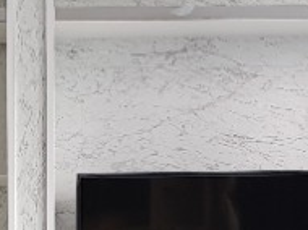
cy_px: 355
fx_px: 1217
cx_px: 44
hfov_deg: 14.3
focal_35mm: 137
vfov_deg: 10.4
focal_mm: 4.32
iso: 64
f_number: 2.4
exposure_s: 1/100
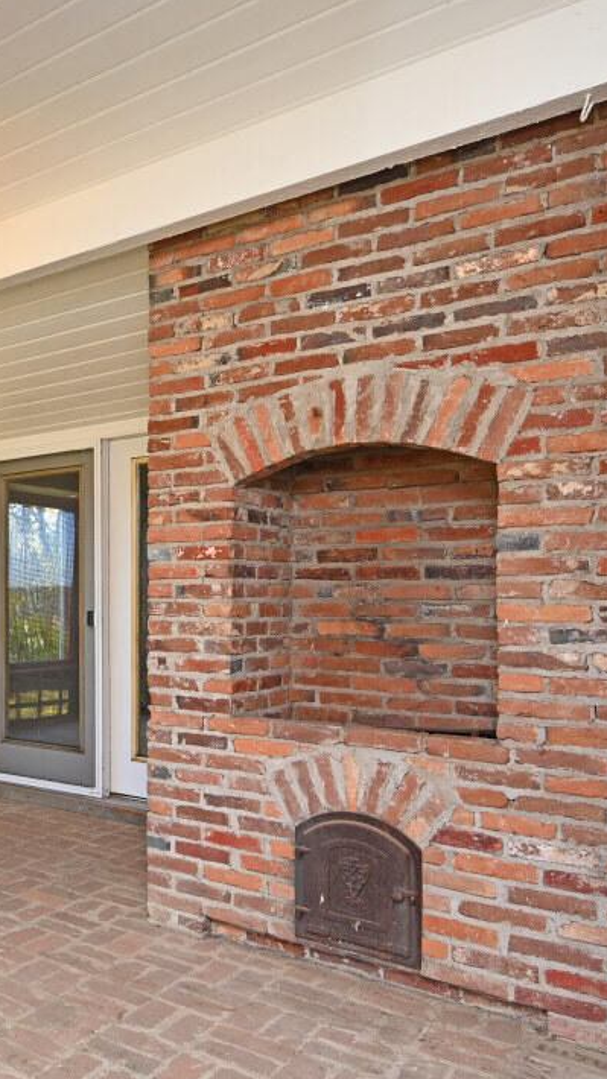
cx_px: -134
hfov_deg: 31.3
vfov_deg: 62.5
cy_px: 599
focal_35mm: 31
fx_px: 888
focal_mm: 14
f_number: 5
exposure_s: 1/100
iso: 200
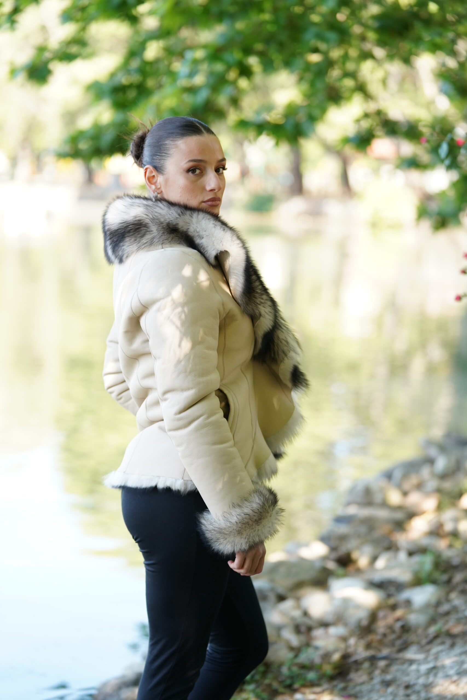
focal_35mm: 92
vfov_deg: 22.1
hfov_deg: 14.9
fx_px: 1790
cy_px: 350
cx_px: 234
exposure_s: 1/320
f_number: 2.8
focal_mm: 92
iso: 320
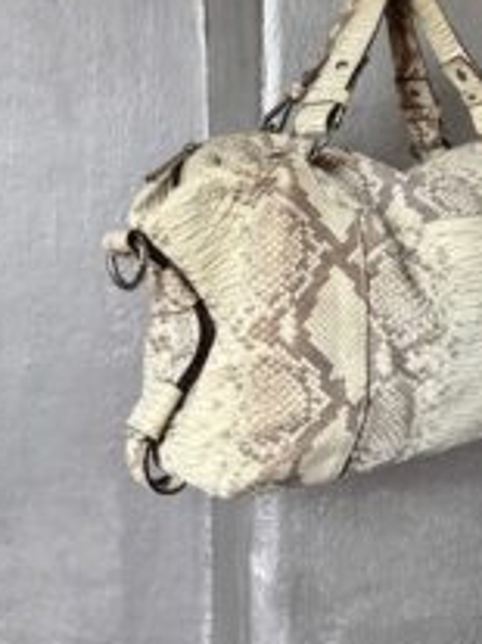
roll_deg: -2.3
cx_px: 344
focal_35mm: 41
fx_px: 762
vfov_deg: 44.4
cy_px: 170
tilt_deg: -0.8
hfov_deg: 34.6
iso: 640
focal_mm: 6.76
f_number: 1.78
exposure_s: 1/60
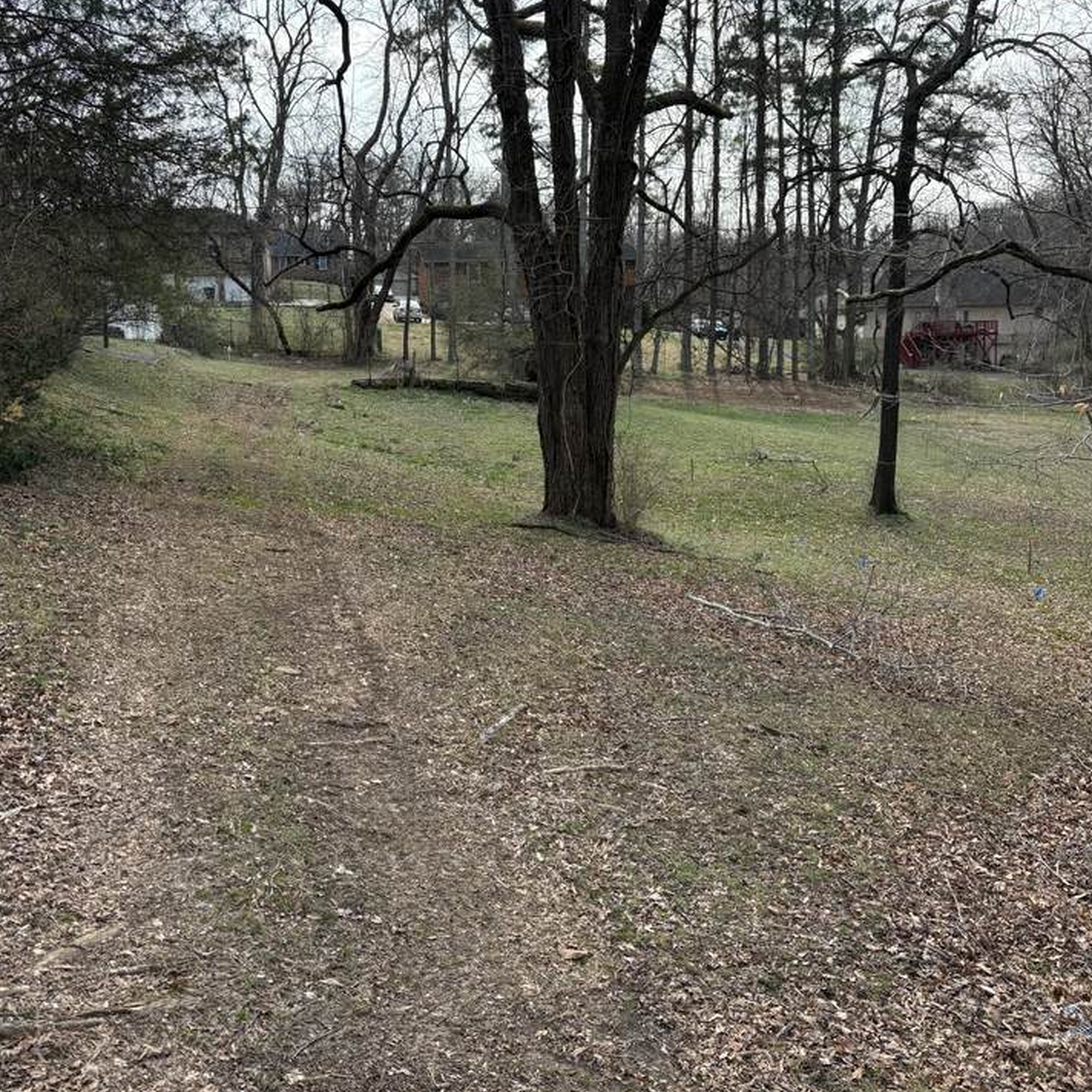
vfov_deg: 52.5
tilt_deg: -7.4
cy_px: 495
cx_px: 549
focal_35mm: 31
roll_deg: +1.7
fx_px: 1106
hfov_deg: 52.5
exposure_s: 1/1901
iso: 64
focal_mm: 5.96
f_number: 1.6
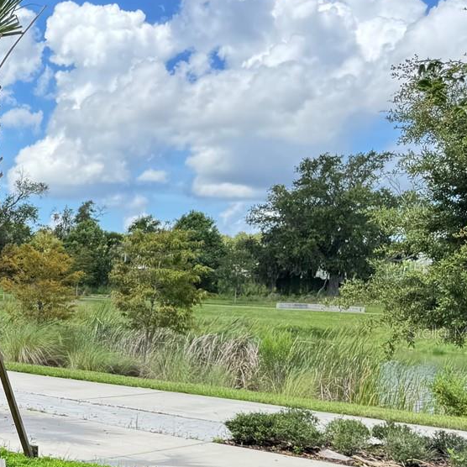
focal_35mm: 61
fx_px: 931
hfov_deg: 23.8
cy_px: 332
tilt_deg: -5.1
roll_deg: -2.1
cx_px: -185
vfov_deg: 27.9
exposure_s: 1/1112
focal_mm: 6.76
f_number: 1.78
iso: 80
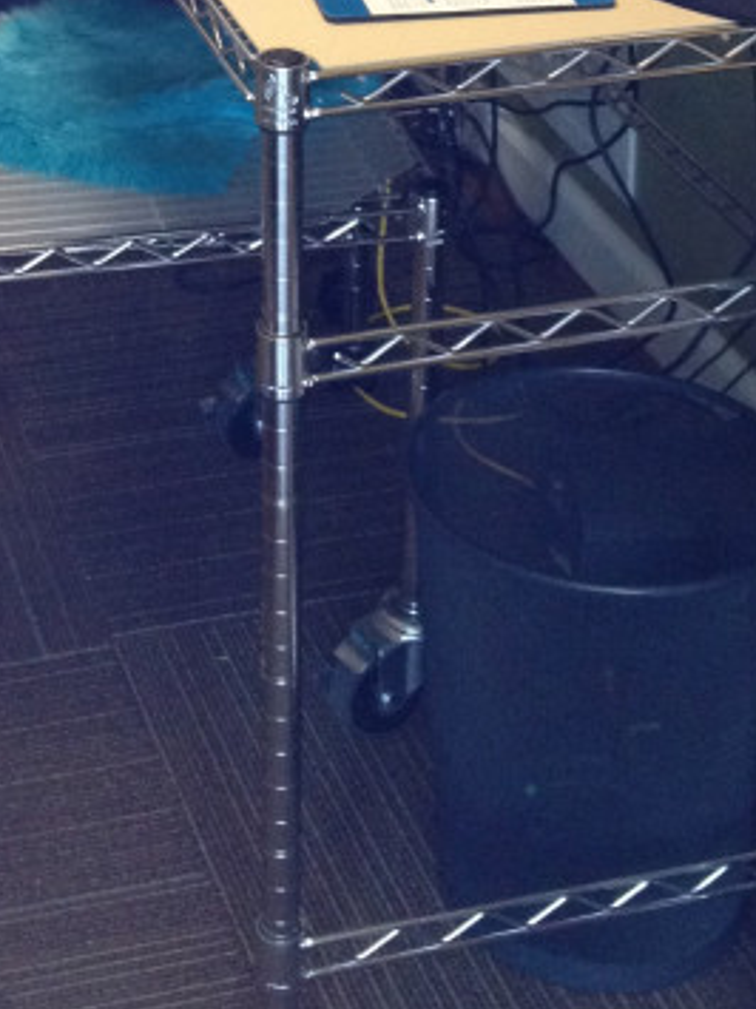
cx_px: 205
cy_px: -352
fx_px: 2943
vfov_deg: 18.0
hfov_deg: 14.6
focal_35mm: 101
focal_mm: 4.28
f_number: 2.4
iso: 200
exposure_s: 1/20
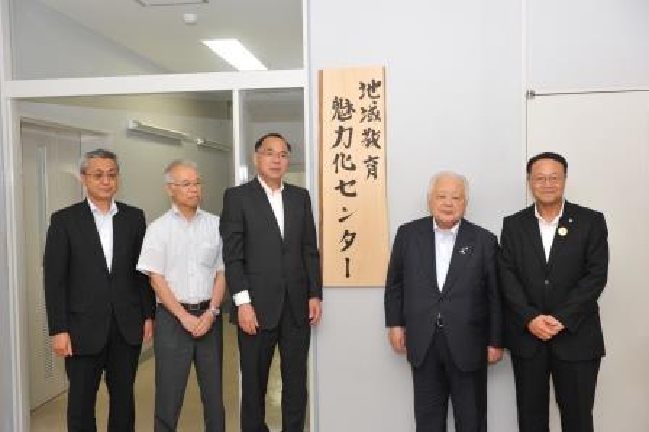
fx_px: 630
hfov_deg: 54.5
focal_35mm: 35
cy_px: 216
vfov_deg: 37.8
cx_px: 324
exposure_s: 1/60
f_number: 5
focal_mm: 35
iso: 200
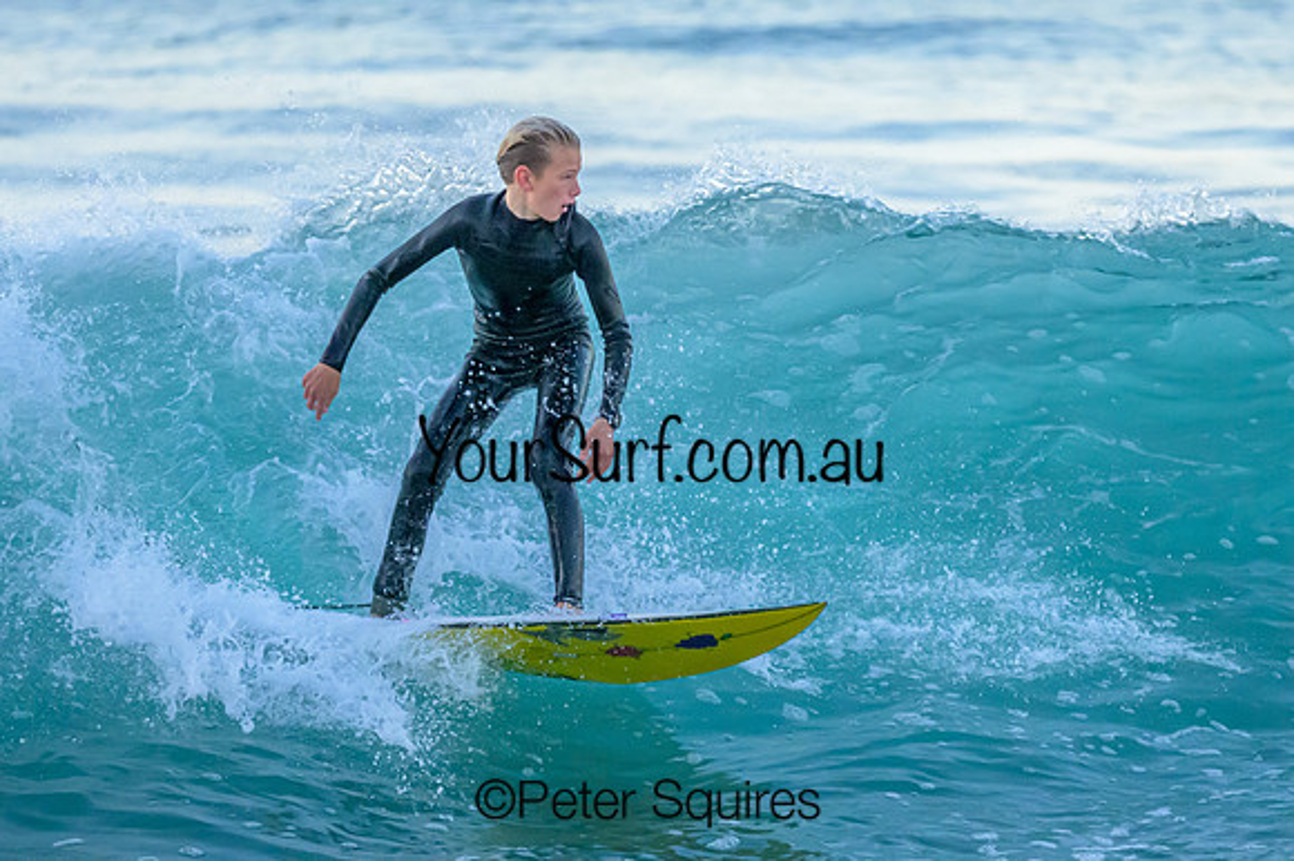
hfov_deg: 1.7
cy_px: 430
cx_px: 647
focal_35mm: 1200
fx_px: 43107
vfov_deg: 1.1
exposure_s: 1/1250
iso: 5000
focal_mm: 800
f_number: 6.3
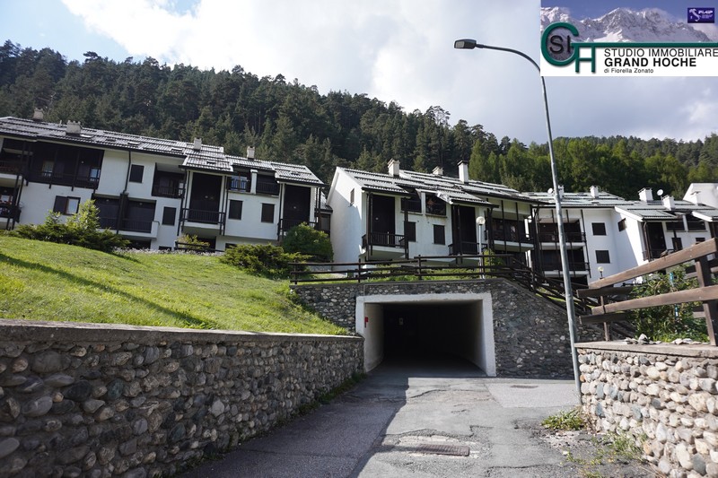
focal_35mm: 24
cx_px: 359
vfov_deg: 53.1
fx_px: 479
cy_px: 239
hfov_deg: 73.8
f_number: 3.5
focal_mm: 16
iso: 100
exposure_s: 1/800
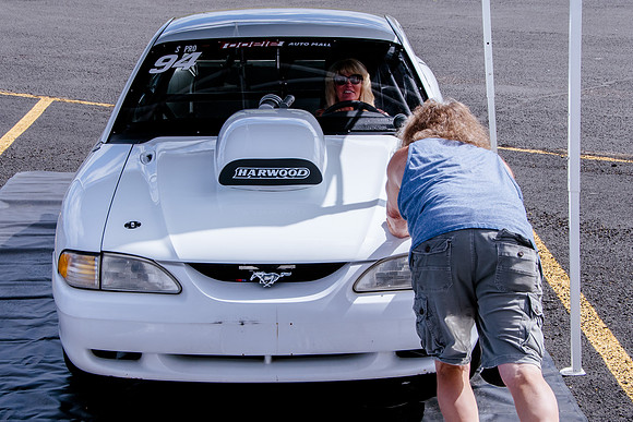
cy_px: 203
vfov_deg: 15.5
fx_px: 1551
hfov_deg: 23.1
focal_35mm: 88
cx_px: 299
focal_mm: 46
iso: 160
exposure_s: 1/640
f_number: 10
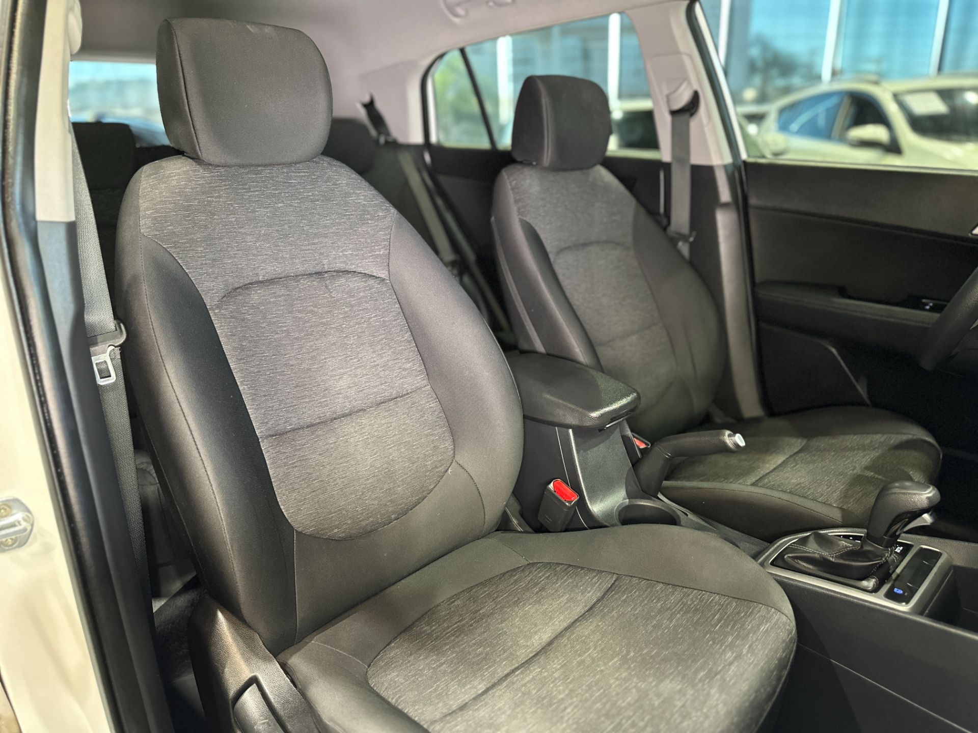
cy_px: 366
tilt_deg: -18.7
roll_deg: +2.7
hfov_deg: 71.6
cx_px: 489
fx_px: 678
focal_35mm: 24
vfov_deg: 56.8
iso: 640
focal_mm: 6.86
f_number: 1.78
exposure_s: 1/40
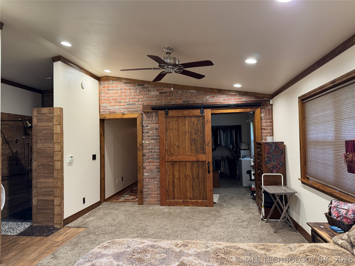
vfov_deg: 56.8
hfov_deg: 71.6
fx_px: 246
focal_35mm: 24
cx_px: 178
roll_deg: +1.6
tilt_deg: +1.5
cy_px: 133
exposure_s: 1/60
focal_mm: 6.76
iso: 200
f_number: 1.78
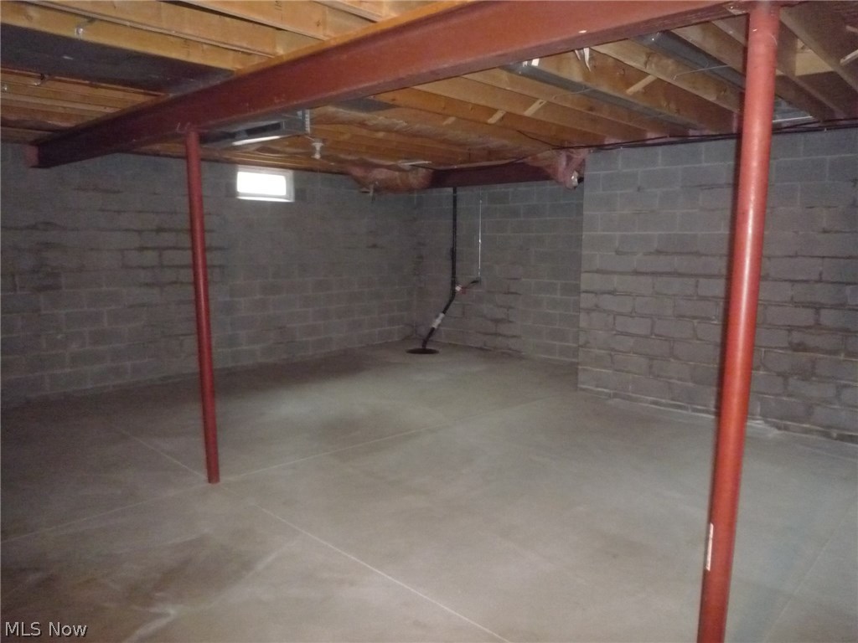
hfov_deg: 69.4
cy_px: 322
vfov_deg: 54.9
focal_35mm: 25
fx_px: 620
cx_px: 429
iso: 800
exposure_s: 1/8
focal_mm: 4.4
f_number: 2.8
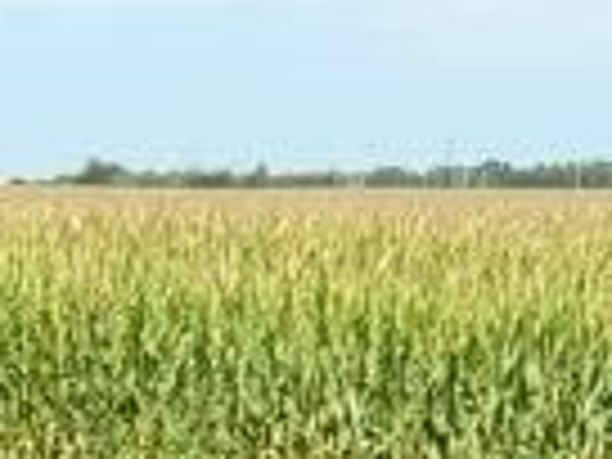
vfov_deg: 8.5
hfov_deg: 13.0
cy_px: 1334
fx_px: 2617
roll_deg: +0.0
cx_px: -94
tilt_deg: -21.5
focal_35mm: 148
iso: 80
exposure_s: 1/2611
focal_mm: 6.76
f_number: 1.78
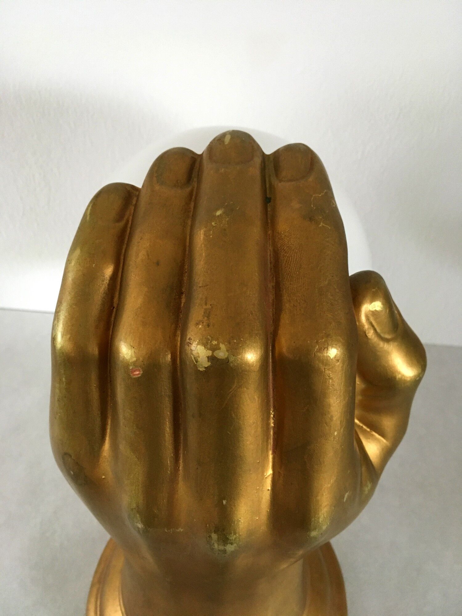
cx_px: 231
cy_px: 308
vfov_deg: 61.7
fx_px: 516
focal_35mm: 29
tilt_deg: -49.0
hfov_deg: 48.2
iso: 200
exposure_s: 1/20
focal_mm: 4.15
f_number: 2.2
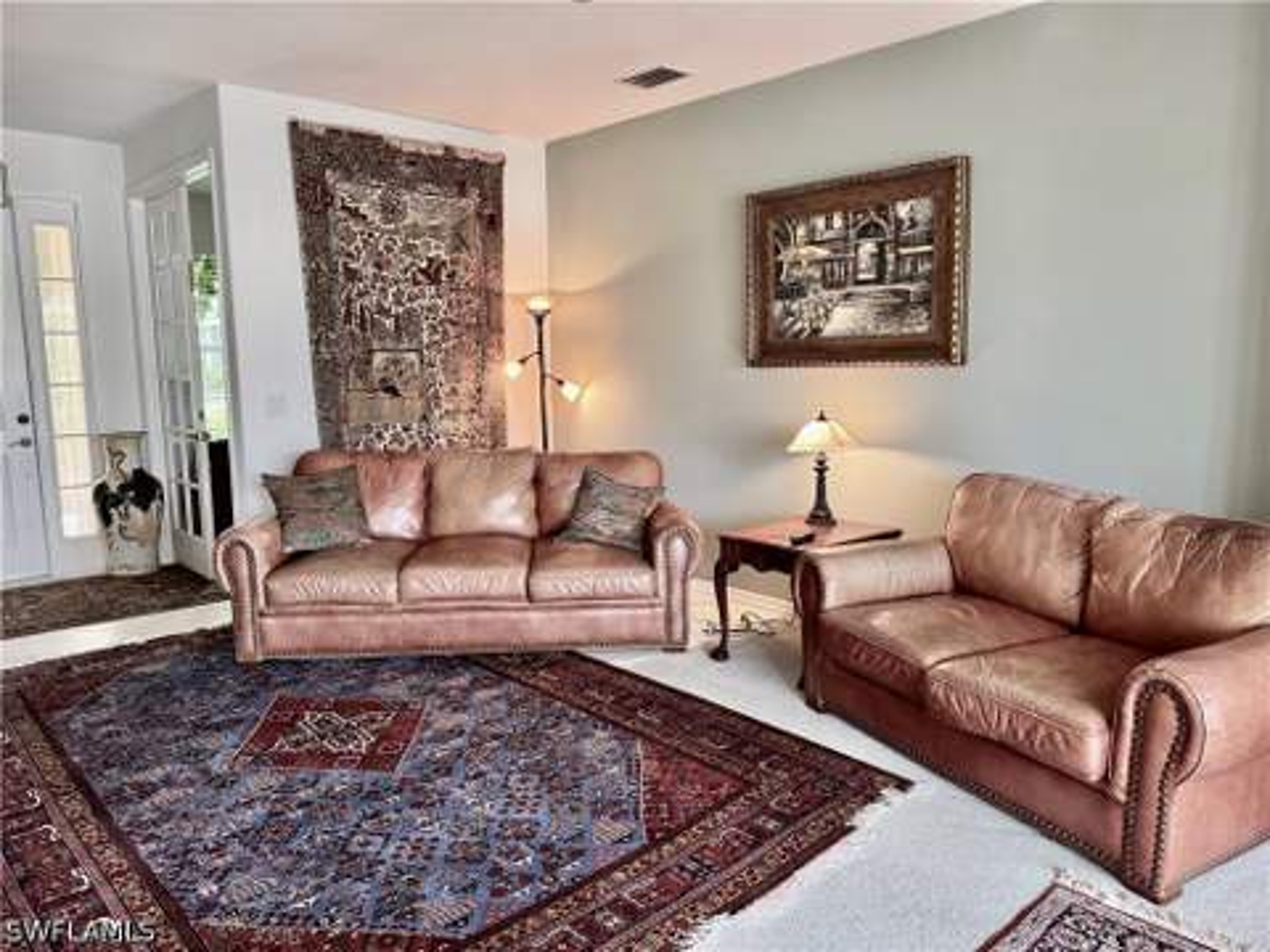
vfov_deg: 56.8
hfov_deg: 71.6
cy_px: 476
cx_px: 635
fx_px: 881
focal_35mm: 24
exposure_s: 1/60
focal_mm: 6.76
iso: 500
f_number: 1.78
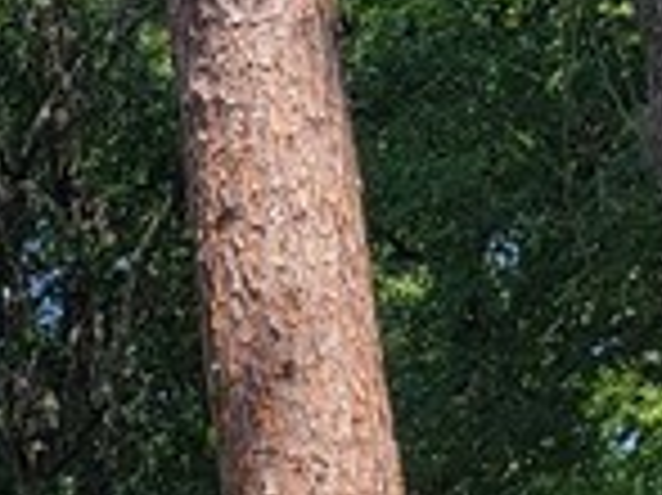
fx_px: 3191
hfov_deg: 9.6
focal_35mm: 167
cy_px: 603
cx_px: -1243
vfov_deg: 8.8
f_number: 1.8
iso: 16
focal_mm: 6.7
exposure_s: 1/306
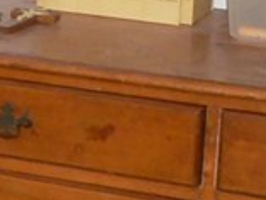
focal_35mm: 235
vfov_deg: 6.2
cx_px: -569
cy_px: -115
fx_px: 1807
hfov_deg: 7.3
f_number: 2.8
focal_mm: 6
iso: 200
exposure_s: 1/30
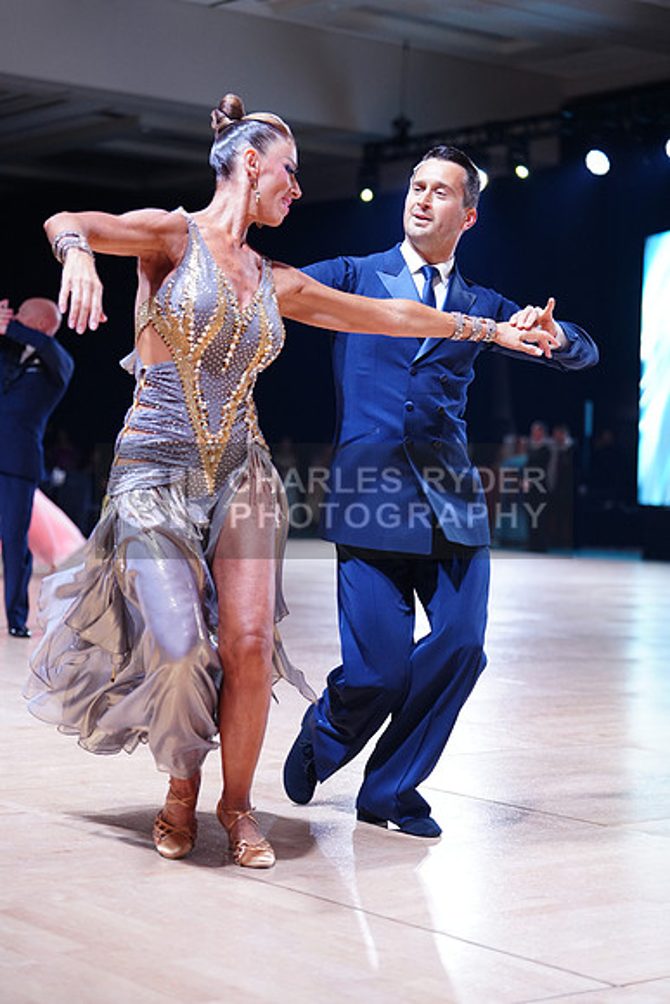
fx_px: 1953
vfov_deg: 28.8
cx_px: 335
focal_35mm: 70
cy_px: 502
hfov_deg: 19.5
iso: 1250
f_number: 2.8
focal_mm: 70
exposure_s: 1/500
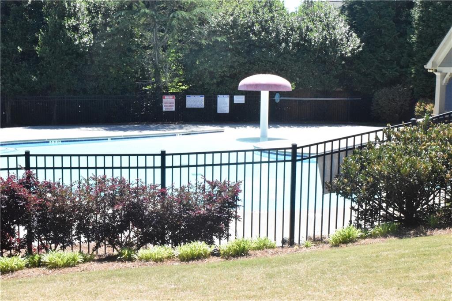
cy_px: 150
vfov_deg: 25.0
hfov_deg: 36.9
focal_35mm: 54
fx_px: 678
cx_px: 226
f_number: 32
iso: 6400
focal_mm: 36
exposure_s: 1/500
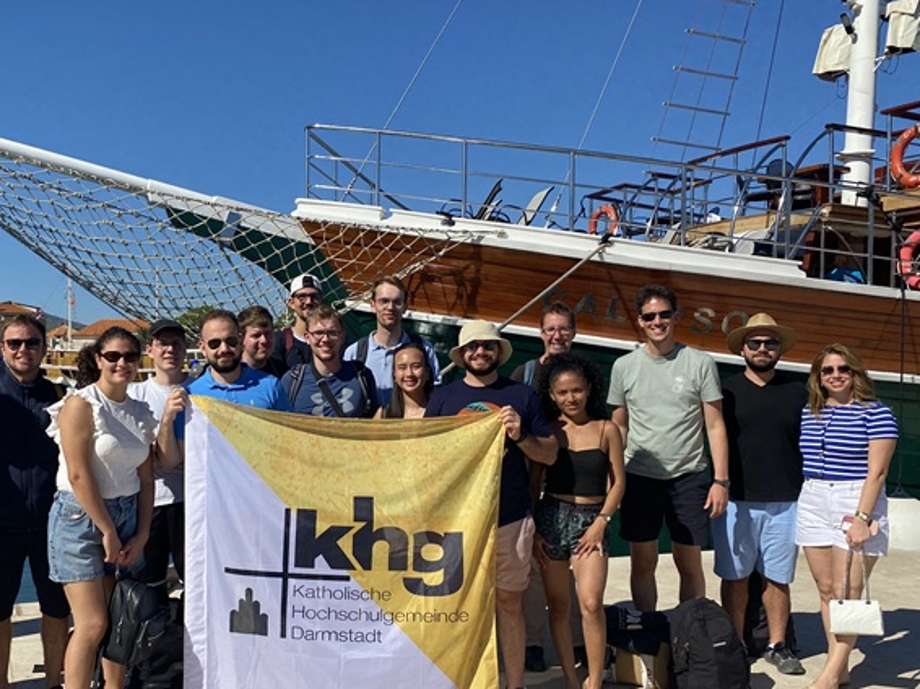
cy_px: 410
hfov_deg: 49.5
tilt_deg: -0.7
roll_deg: -0.4
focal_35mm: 37
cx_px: 327
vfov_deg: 38.5
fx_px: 983
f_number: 1.8
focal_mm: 4.25
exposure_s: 1/4115
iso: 32
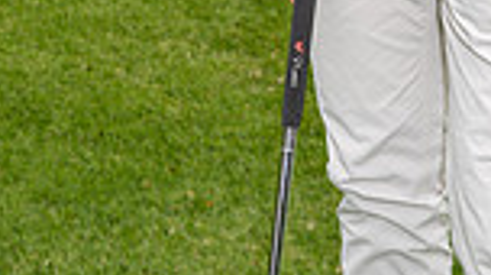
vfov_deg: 7.6
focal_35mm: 149
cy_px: -379
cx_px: 446
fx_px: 1937
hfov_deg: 14.3
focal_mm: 48
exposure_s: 1/250
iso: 100
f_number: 5.6
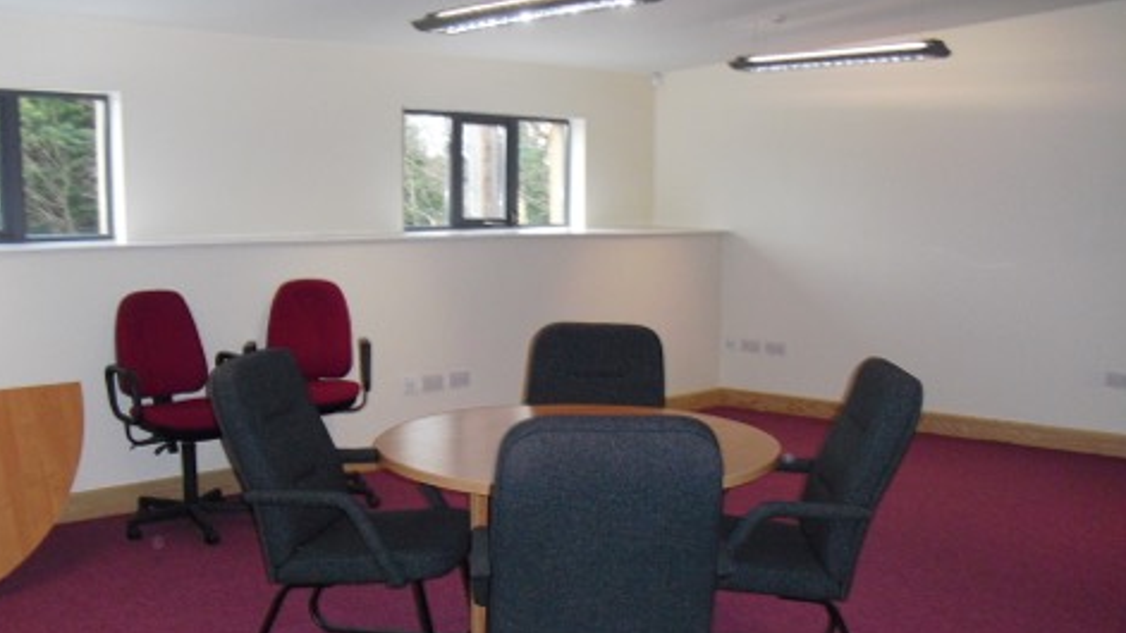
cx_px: 557
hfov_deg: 50.5
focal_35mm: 40
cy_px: 349
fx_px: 1194
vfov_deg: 29.7
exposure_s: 1/60
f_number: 3.1
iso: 400
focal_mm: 6.3
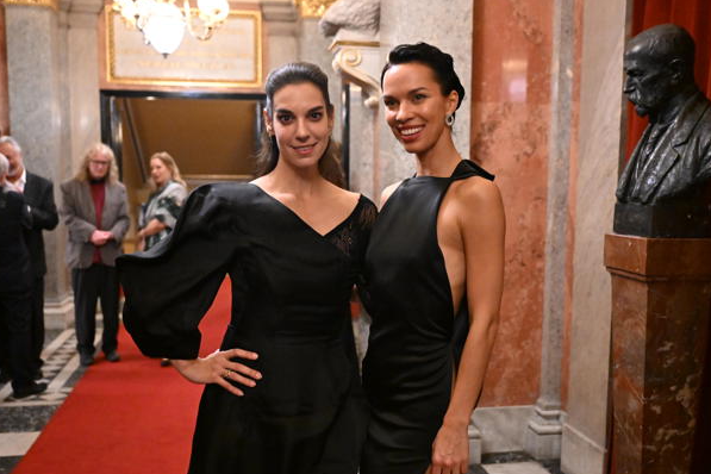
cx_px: 362
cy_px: 270
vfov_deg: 35.9
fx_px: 731
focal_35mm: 37
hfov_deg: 51.9
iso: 10000
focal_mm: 32
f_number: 2.8
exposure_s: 1/160
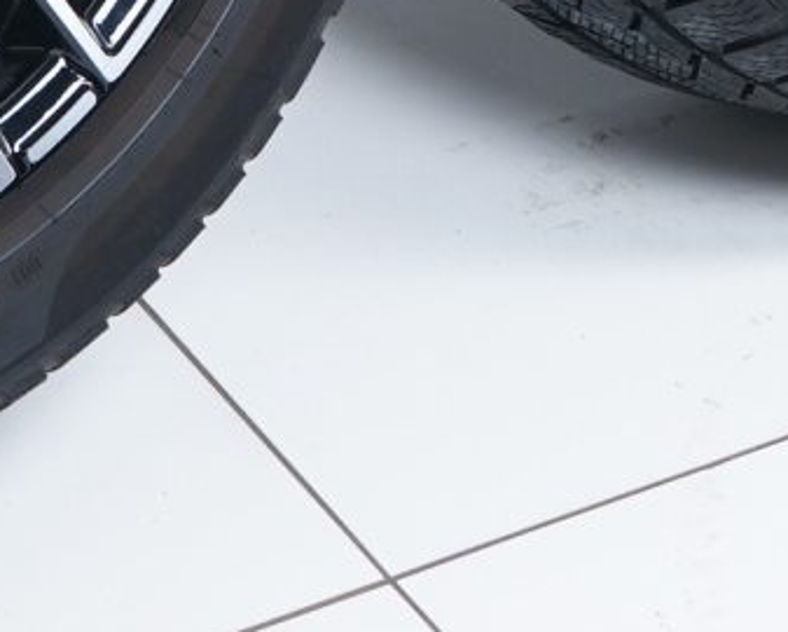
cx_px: 622
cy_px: -748
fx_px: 3990
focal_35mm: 171
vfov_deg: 8.5
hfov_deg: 11.2
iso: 250
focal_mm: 32
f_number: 7.1
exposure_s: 1/100
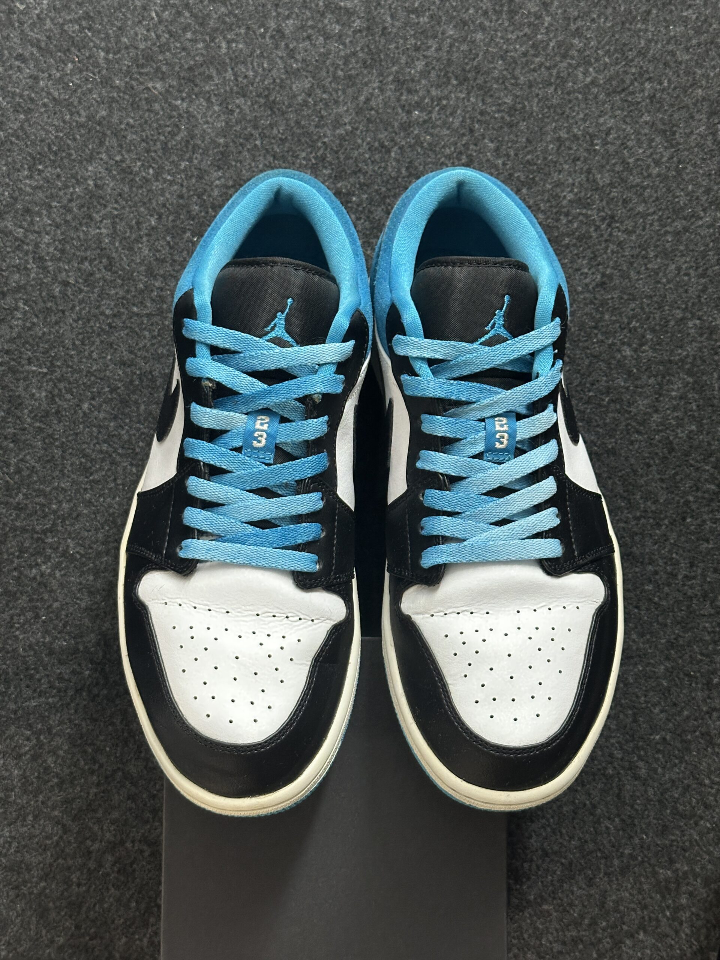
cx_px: 360
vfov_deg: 39.7
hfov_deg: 30.3
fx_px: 1331
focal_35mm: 48
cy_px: 480
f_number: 1.78
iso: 320
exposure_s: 1/40
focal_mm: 6.86
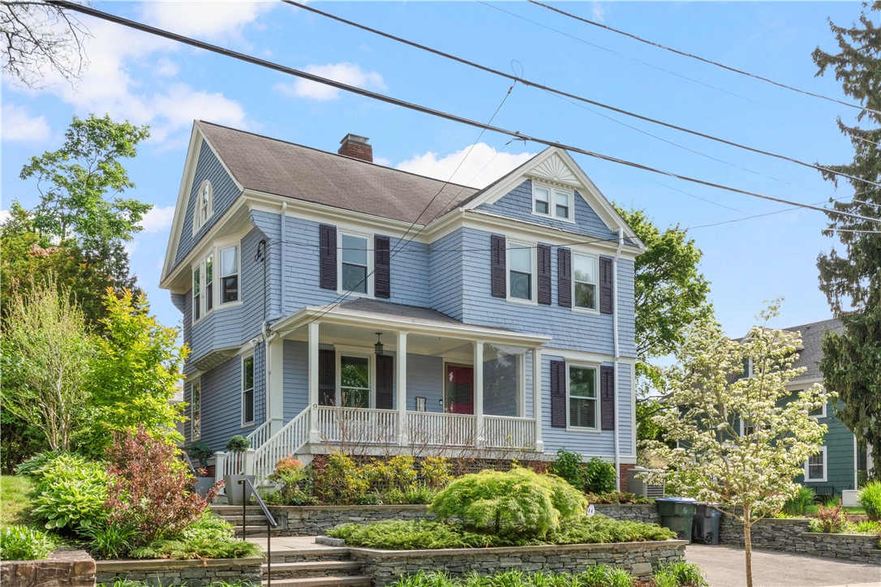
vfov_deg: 43.6
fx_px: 734
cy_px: 294
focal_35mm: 30
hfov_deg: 61.9
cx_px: 440
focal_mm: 20
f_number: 14
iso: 400
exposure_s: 1/200
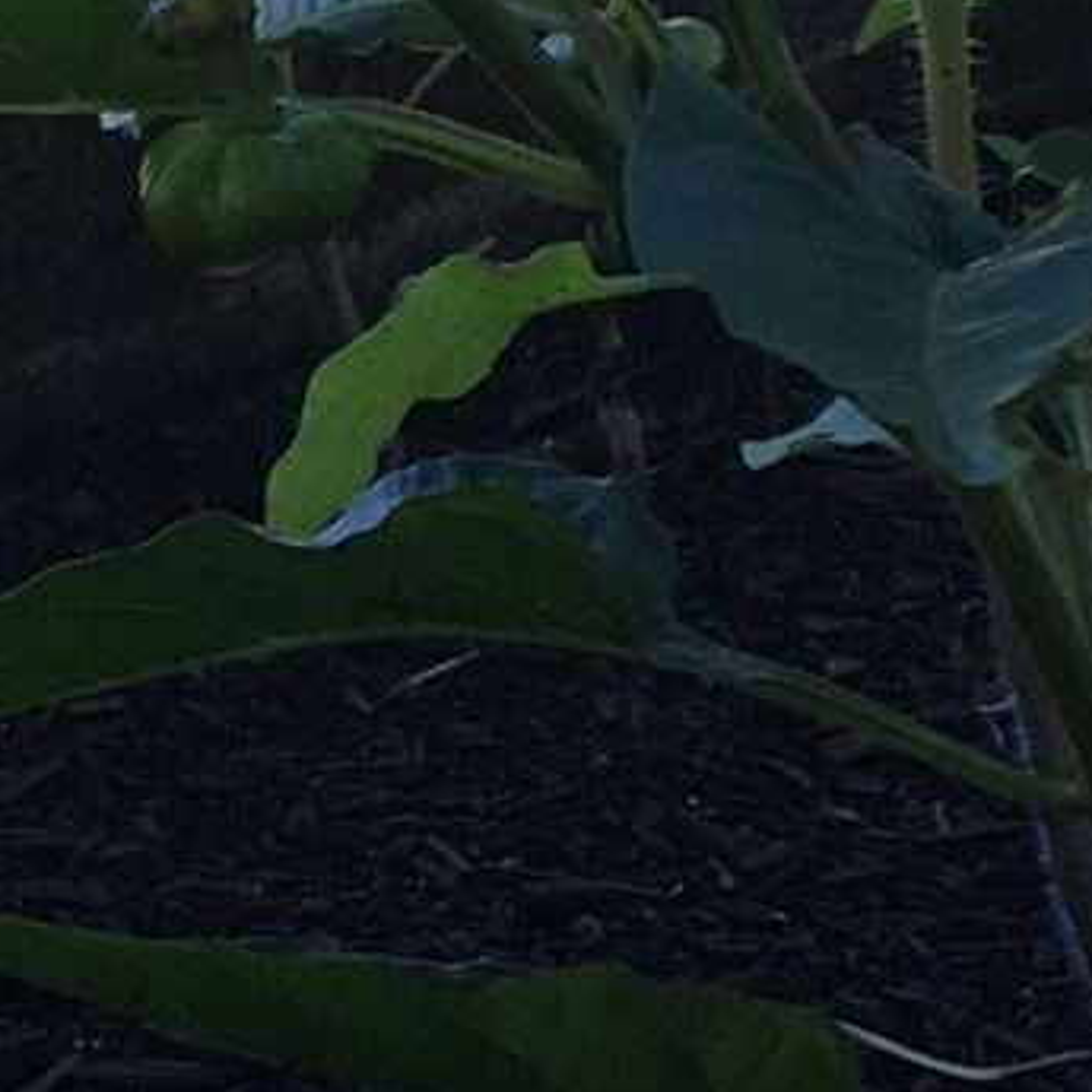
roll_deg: +3.7
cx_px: -816
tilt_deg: -20.3
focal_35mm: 191
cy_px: 1206
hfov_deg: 8.8
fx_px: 6817
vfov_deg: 9.1
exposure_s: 1/138
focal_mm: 4.15
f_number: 2.2
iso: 25
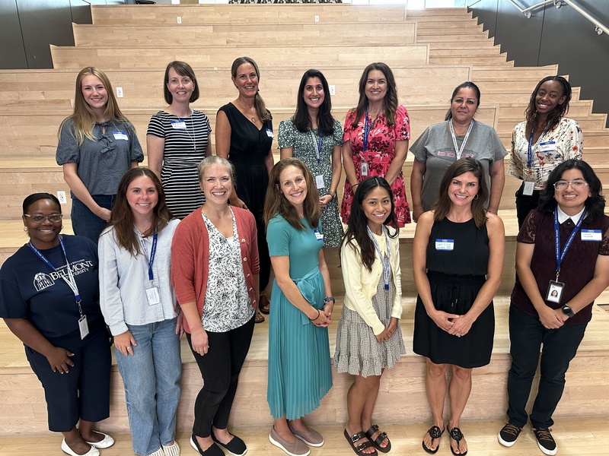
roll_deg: +1.4
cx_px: 304
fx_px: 422
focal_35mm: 24
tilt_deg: -14.9
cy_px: 228
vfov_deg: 56.8
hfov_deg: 71.6
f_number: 1.78
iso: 200
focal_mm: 6.86
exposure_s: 1/60
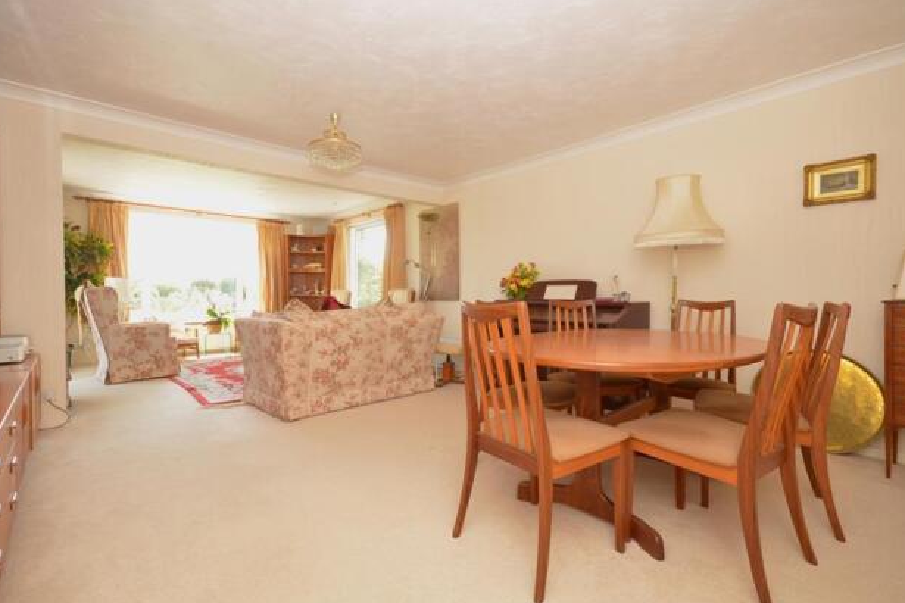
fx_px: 402
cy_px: 293
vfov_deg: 73.7
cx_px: 443
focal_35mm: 16
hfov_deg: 96.7
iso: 800
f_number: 8
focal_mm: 10
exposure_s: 1/80
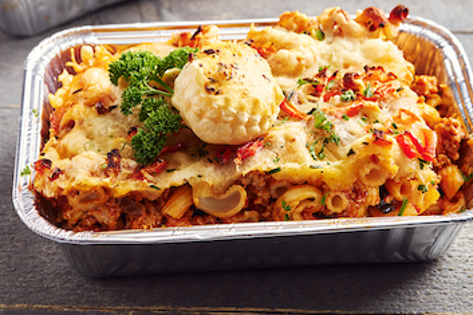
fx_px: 1116
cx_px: 186
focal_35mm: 85
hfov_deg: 23.9
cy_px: 79
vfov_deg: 16.0
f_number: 5.6
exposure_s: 1/125
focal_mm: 50
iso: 200
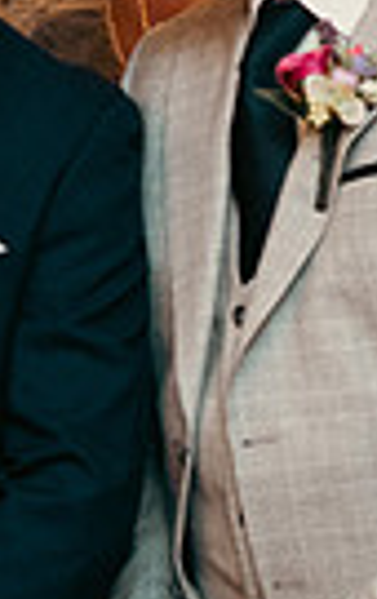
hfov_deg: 6.0
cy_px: 202
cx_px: 1237
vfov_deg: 10.4
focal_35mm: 201
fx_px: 3287
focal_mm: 46
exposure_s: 1/160
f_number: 3.5
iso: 2500
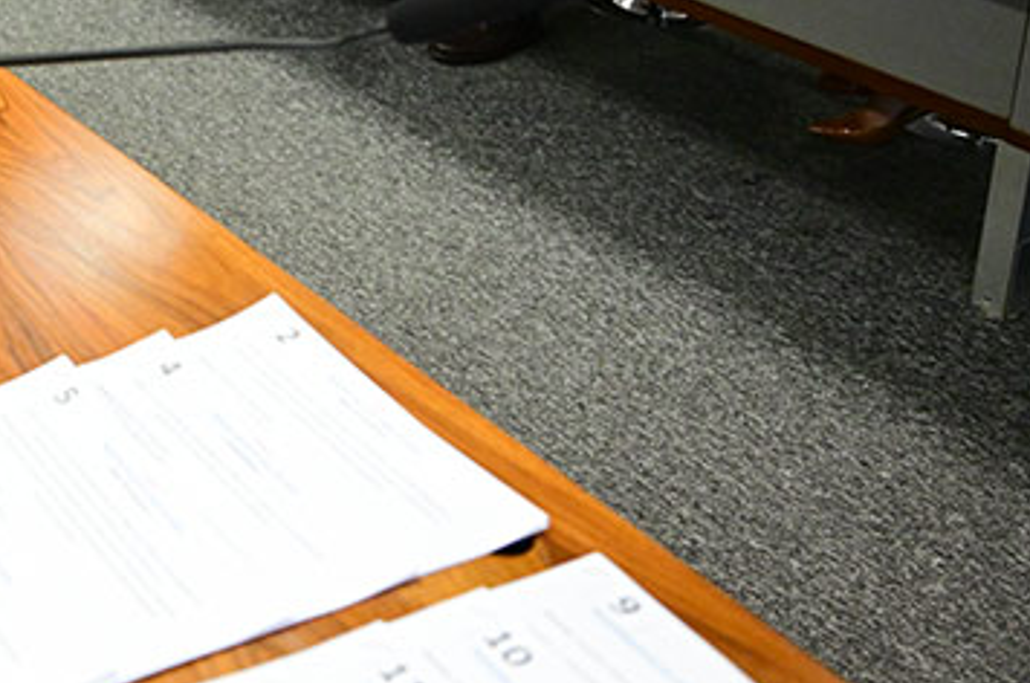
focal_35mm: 58
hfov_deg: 30.0
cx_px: -179
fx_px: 1656
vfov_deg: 21.8
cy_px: -104
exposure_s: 1/200
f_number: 3.5
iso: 3200
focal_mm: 24
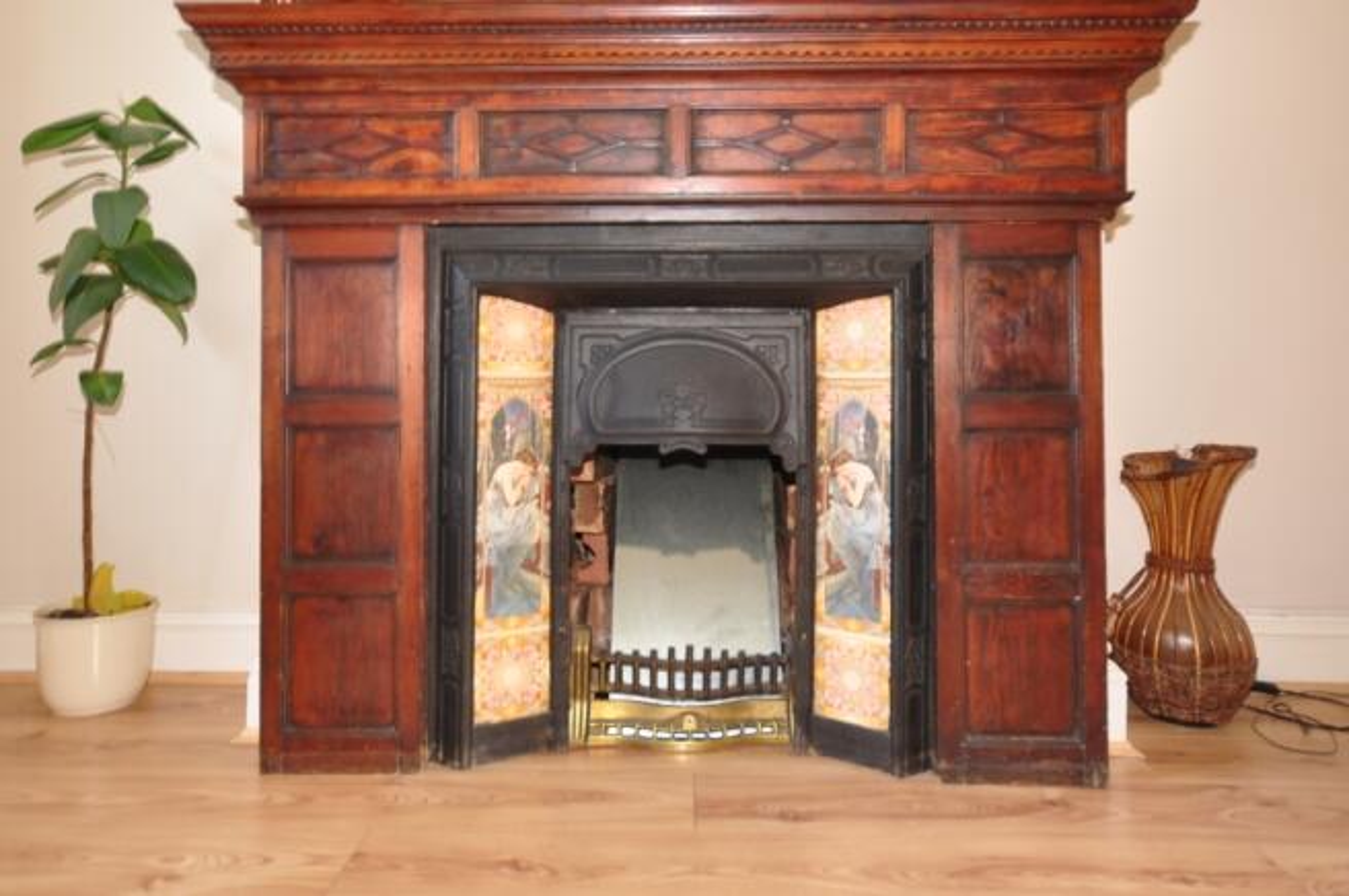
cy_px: 448
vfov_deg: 71.9
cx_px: 674
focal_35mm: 16
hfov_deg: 95.0
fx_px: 618
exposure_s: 1/2
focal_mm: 11
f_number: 4.2
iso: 200
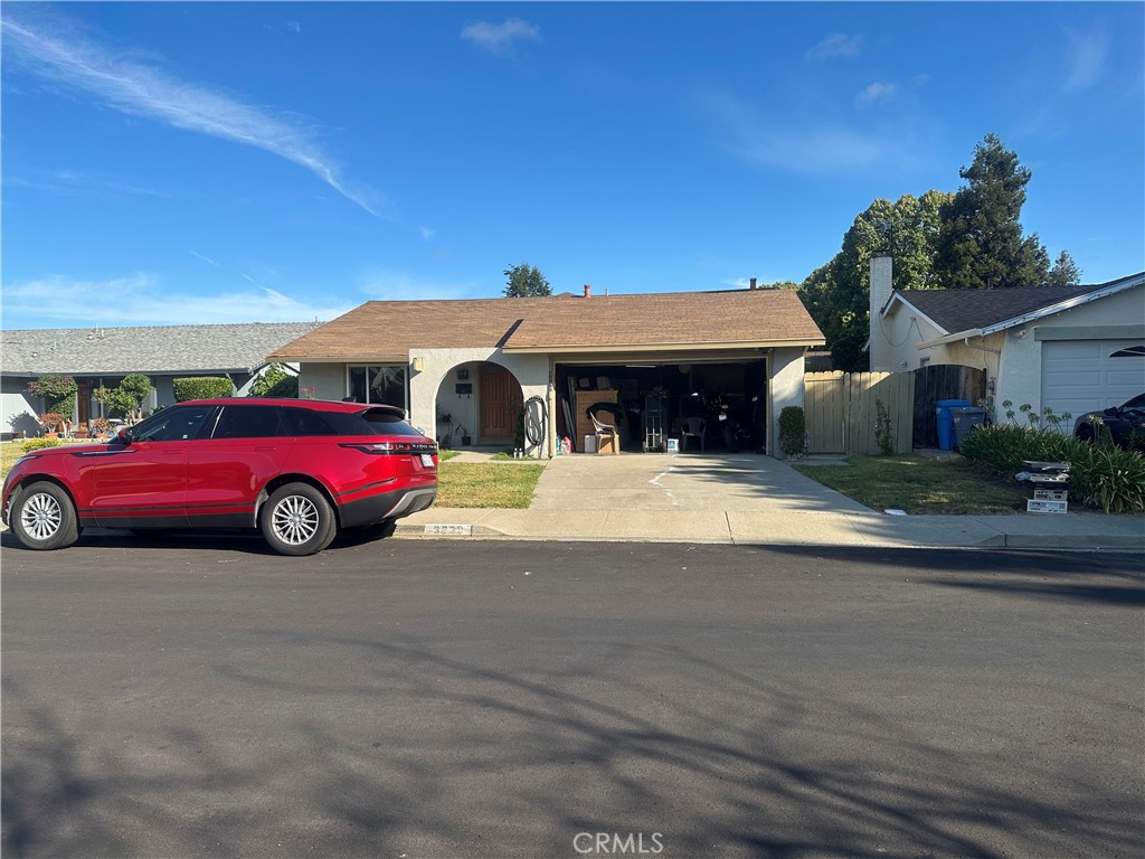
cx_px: 572
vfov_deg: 56.8
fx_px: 794
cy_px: 430
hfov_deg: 71.6
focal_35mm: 24
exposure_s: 1/3247
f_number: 1.78
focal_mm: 6.86
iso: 80
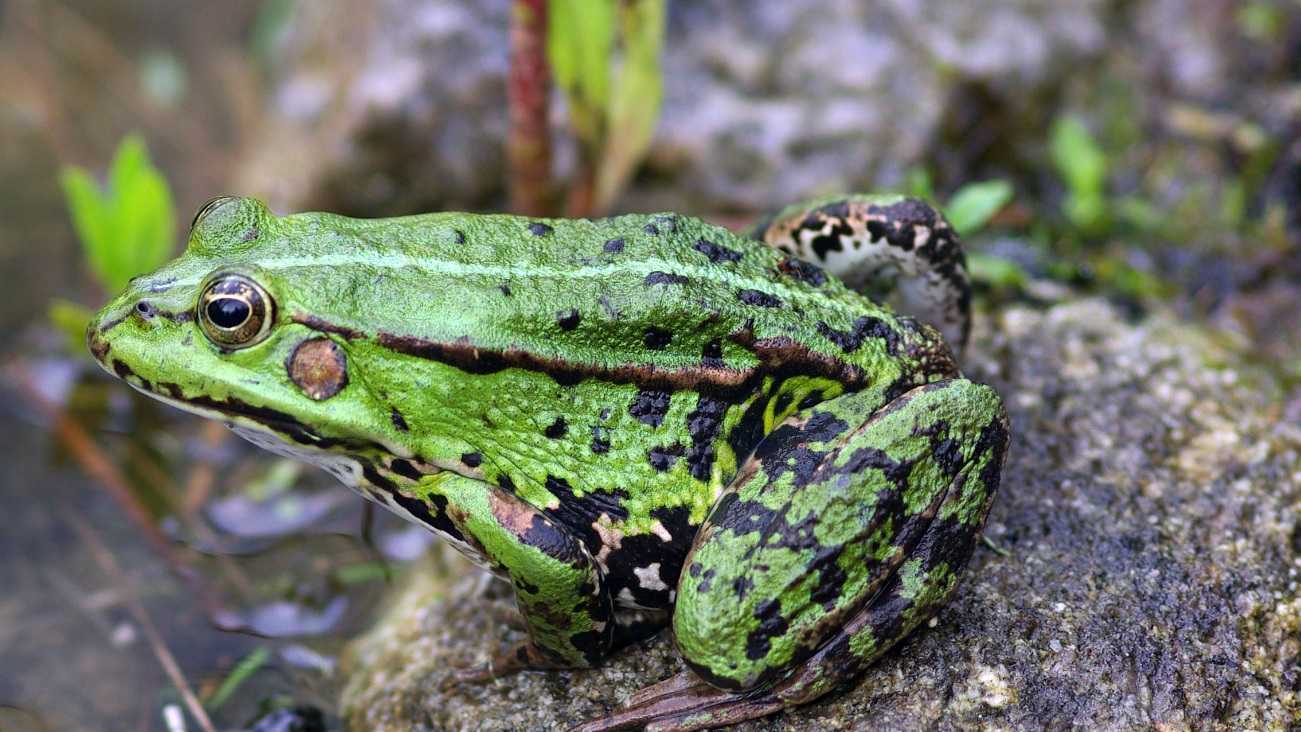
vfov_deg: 4.3
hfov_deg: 7.7
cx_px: 542
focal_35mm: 282
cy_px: 350
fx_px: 9724
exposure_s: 1/180
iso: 100
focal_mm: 105
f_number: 3.5
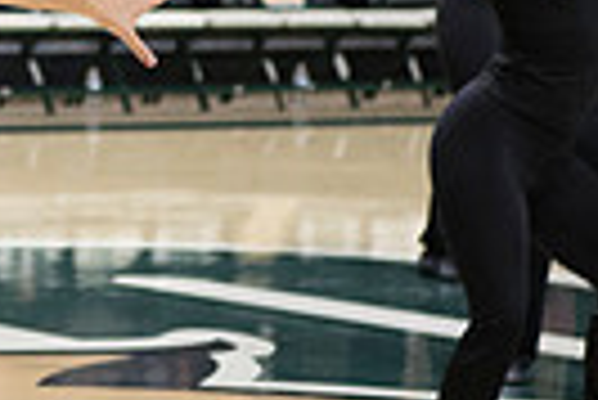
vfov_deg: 4.5
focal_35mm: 305
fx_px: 5072
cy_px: -124
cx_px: -315
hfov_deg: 6.7
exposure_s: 1/500
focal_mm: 70
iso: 2000
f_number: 3.5
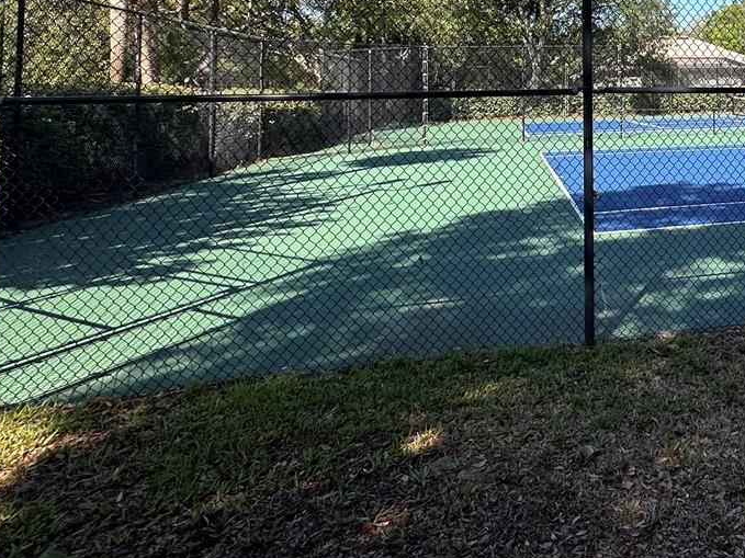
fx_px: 710
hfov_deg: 47.9
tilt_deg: +3.1
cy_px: 54
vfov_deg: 39.7
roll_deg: +0.3
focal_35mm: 33
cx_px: 708
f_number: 2.2
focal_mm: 2.22
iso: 40
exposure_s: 1/1024
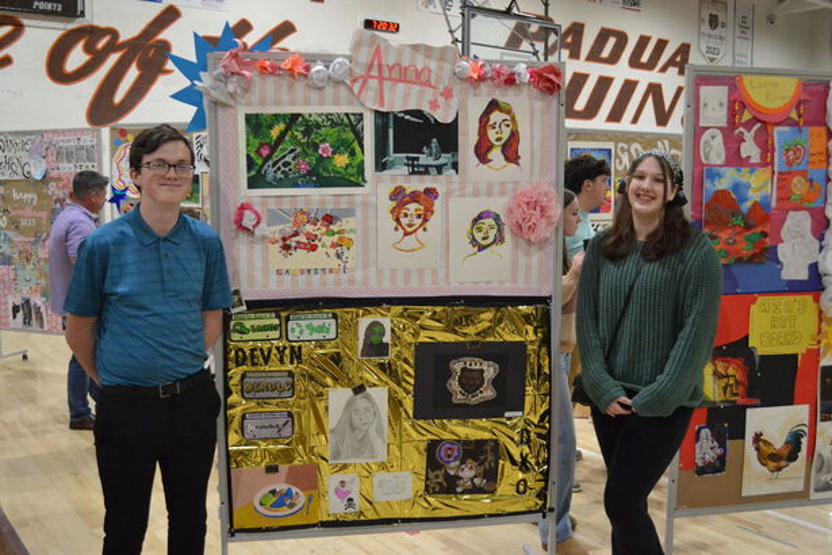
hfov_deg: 53.1
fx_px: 832
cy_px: 278
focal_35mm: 36
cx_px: 416
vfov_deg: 36.9
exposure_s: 1/250
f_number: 4
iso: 3200
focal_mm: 24
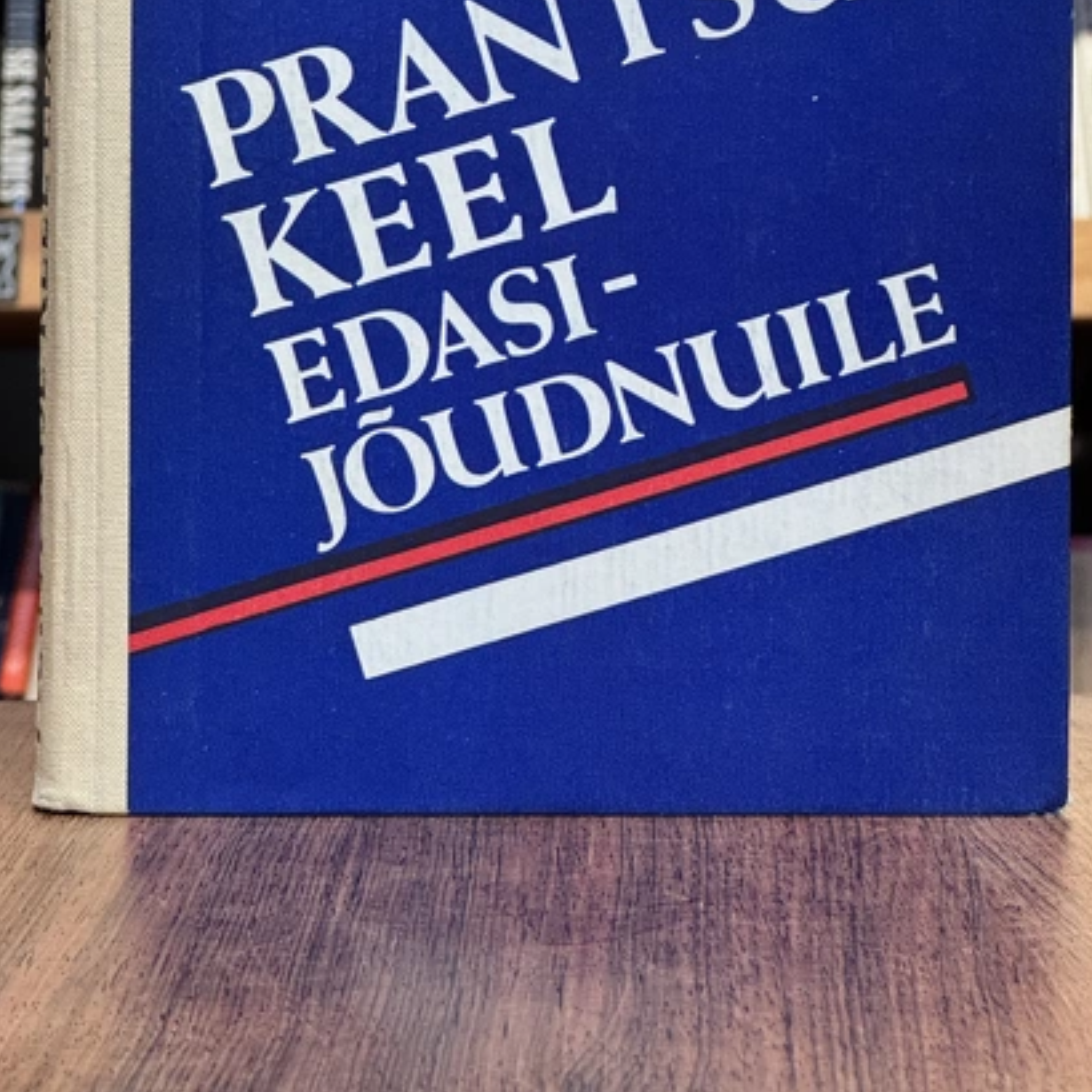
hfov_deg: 15.4
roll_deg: -0.5
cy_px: 209
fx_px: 4033
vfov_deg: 15.3
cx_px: 571
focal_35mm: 113
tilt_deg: -1.4
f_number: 2.8
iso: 250
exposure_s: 1/60
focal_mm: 9
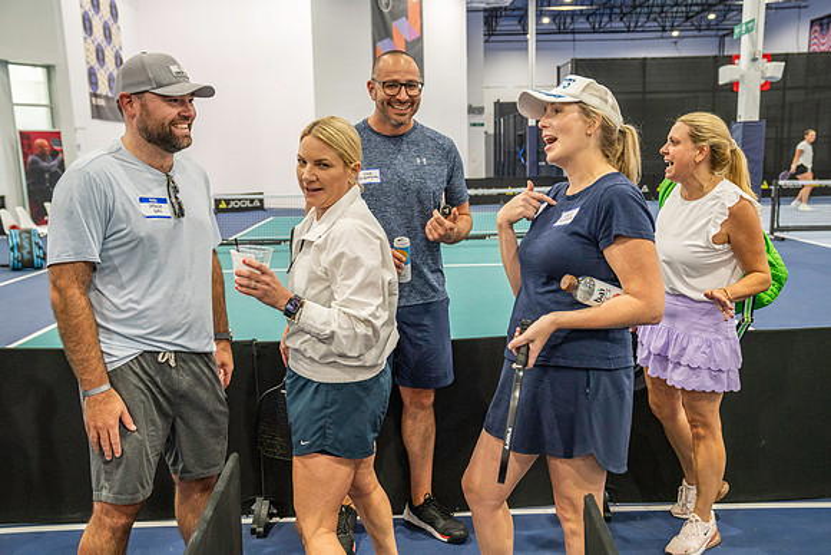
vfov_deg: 38.9
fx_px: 785
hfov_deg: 55.8
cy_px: 278
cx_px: 416
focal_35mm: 34
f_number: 4
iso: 3200
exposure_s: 1/250
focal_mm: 34
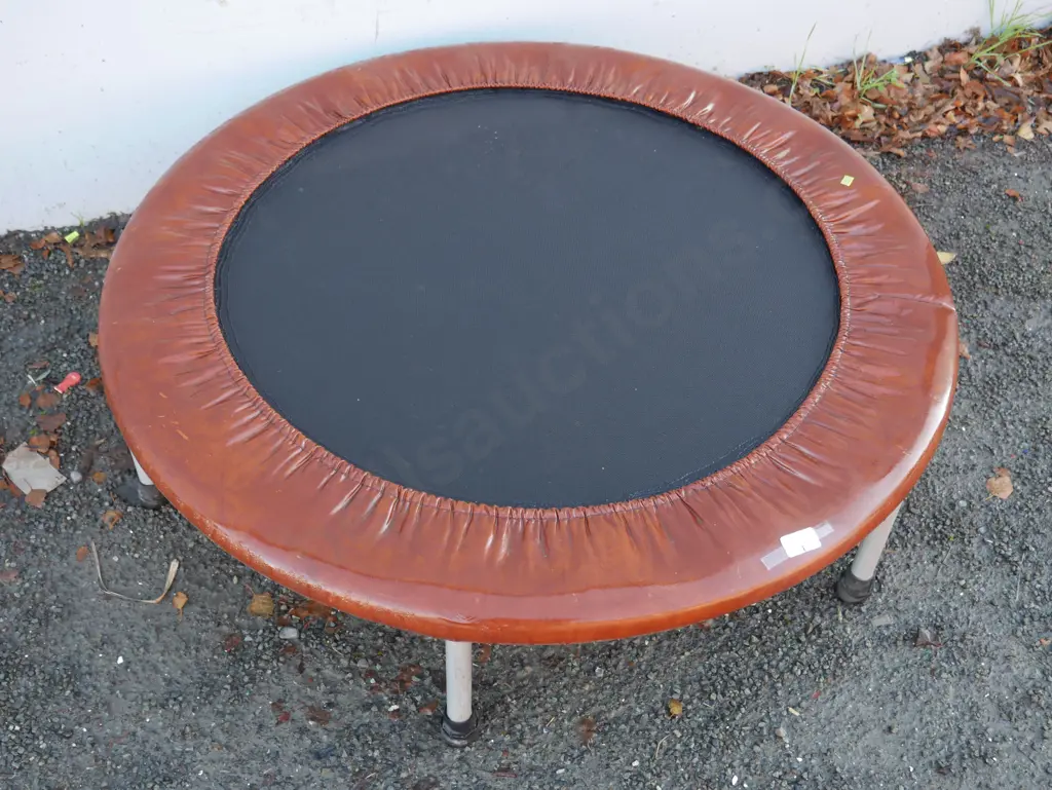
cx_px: 526
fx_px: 1216
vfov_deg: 36.0
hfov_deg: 46.8
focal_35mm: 40
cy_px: 395
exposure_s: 1/60
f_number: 4.4
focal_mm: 20
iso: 400
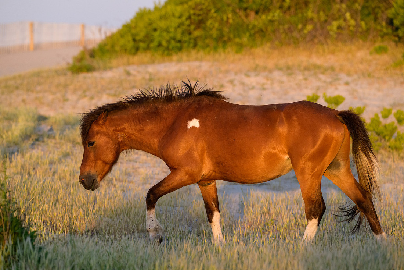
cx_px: 202
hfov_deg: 7.9
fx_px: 2918
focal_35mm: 260
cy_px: 135
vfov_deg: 5.3
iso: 2000
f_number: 6.3
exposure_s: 1/2000
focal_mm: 260
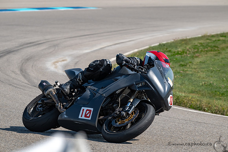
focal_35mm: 290
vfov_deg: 4.7
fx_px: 1837
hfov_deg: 7.1
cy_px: 76
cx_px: 114
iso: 640
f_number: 11
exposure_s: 1/1250
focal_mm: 290
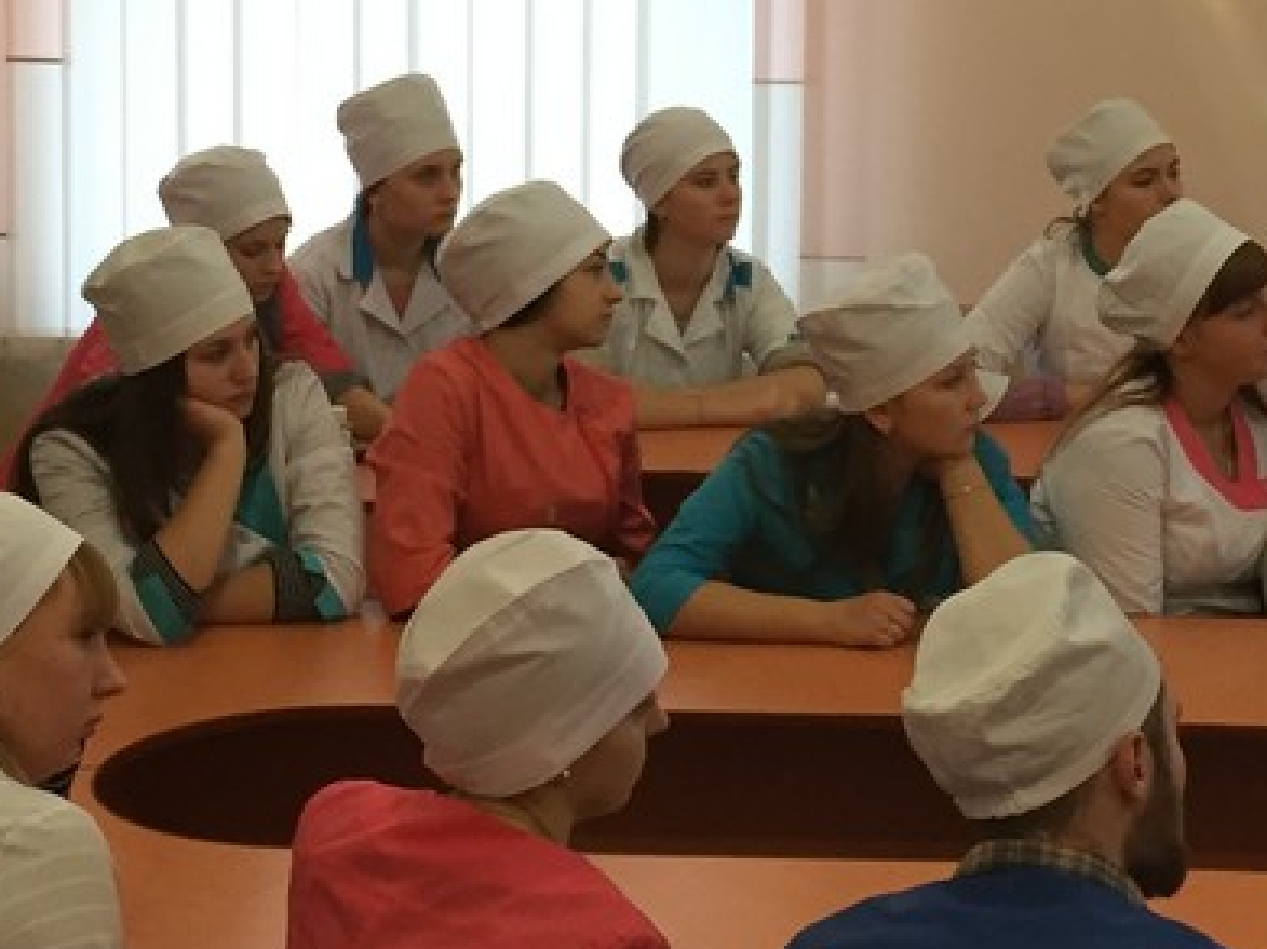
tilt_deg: -9.7
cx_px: 810
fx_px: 3257
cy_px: 253
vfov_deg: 16.5
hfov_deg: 22.0
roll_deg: -2.4
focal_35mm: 89
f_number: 2.2
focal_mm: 4.15
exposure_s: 1/33
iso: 125
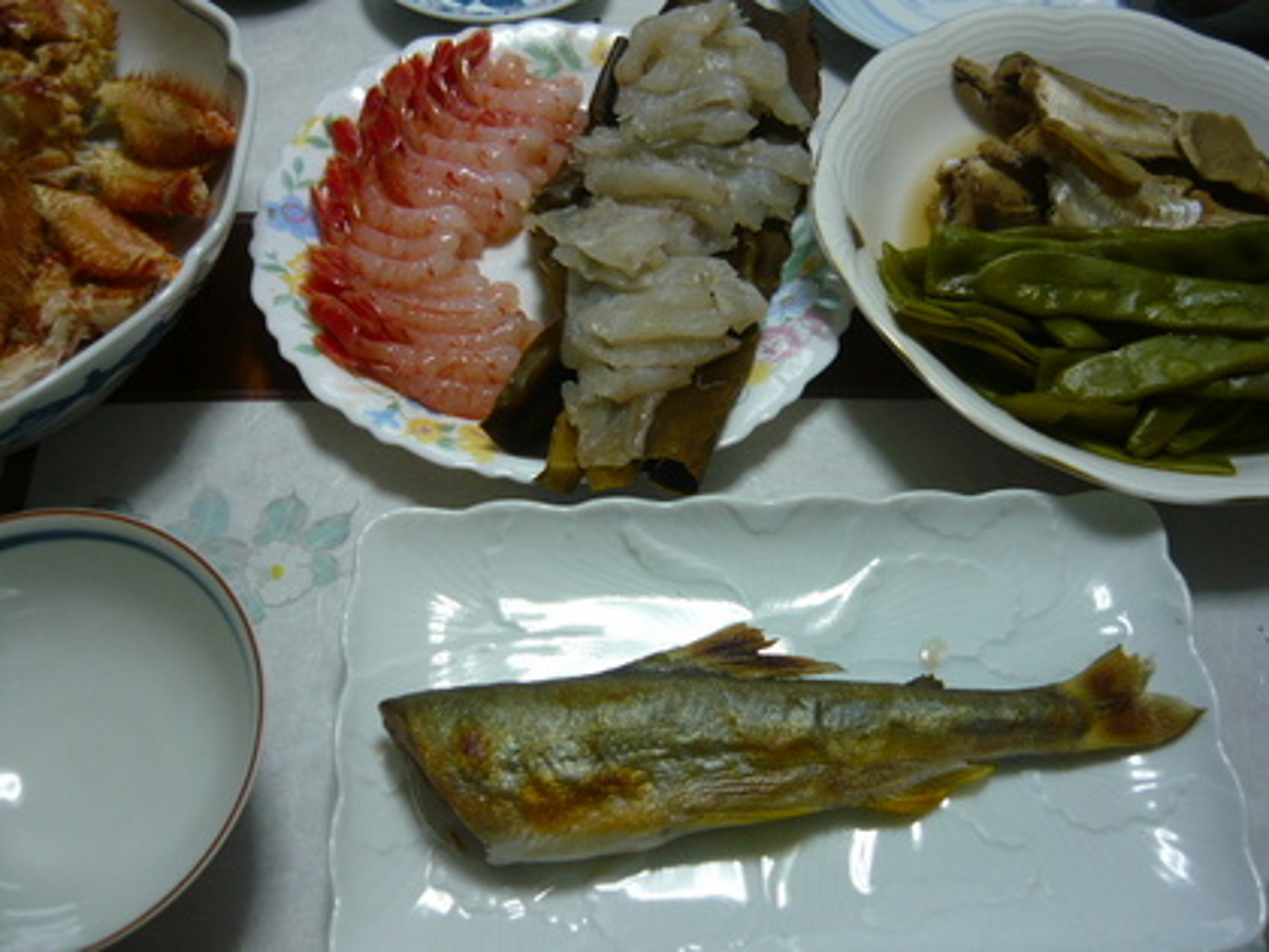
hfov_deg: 55.4
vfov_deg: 42.9
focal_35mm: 33
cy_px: 476
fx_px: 1210
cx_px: 634
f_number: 2.8
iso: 125
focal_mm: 5.5
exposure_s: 1/30
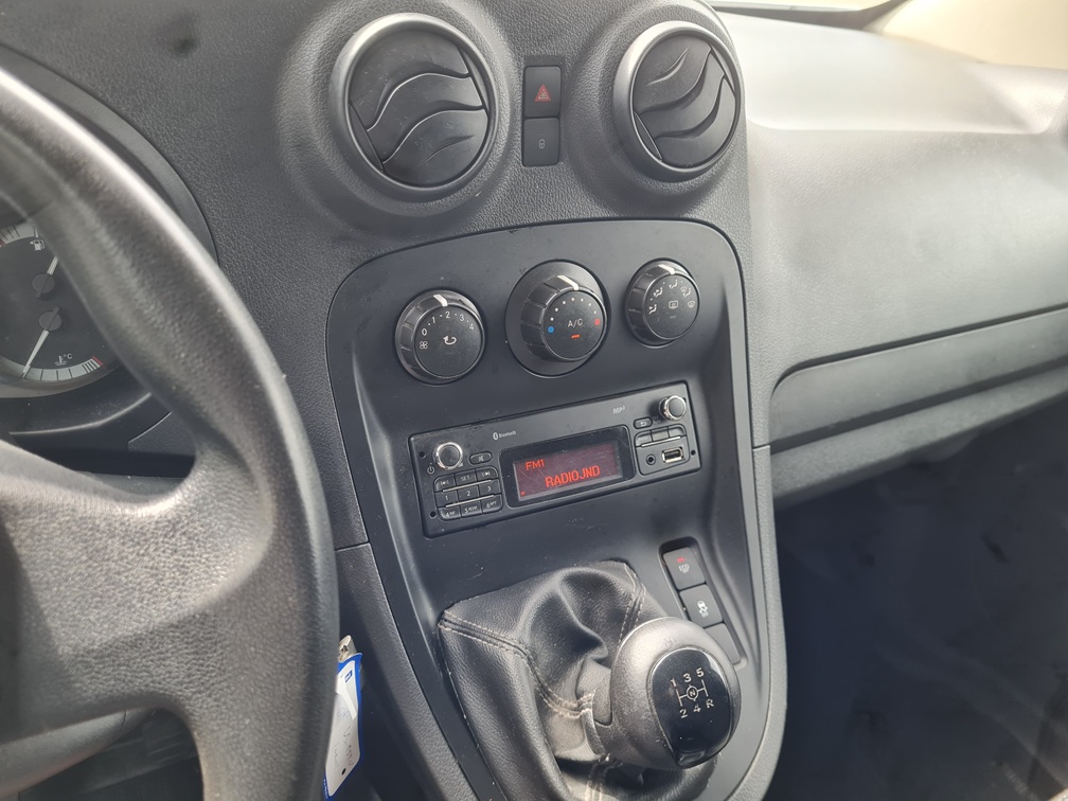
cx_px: 534
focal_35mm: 26
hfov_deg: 67.3
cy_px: 400
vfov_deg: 53.1
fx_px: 802
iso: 64
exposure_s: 1/100
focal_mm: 5.4
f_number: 1.8
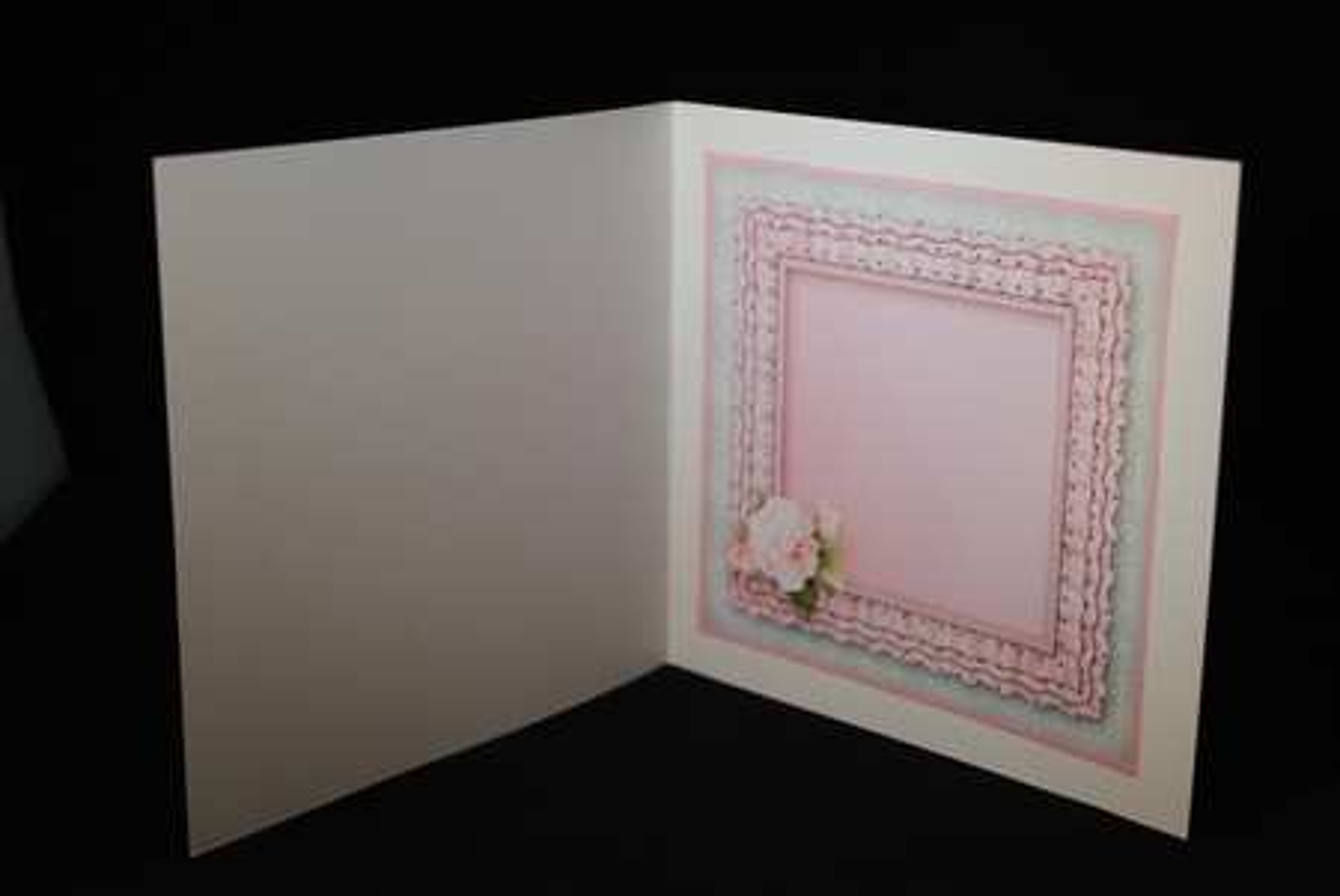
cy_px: 448
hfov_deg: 38.8
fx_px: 1900
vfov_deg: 26.5
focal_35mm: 51
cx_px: 670
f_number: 5
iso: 200
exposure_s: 1/40
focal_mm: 34
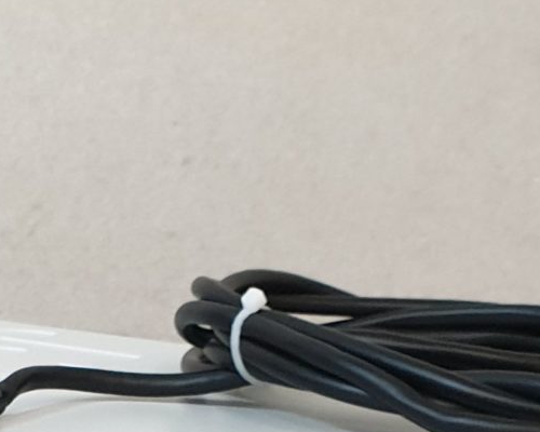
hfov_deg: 14.5
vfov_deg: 10.6
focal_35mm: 130
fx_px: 2078
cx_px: -29
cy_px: 941
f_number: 2.4
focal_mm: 4.3
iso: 320
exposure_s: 1/33
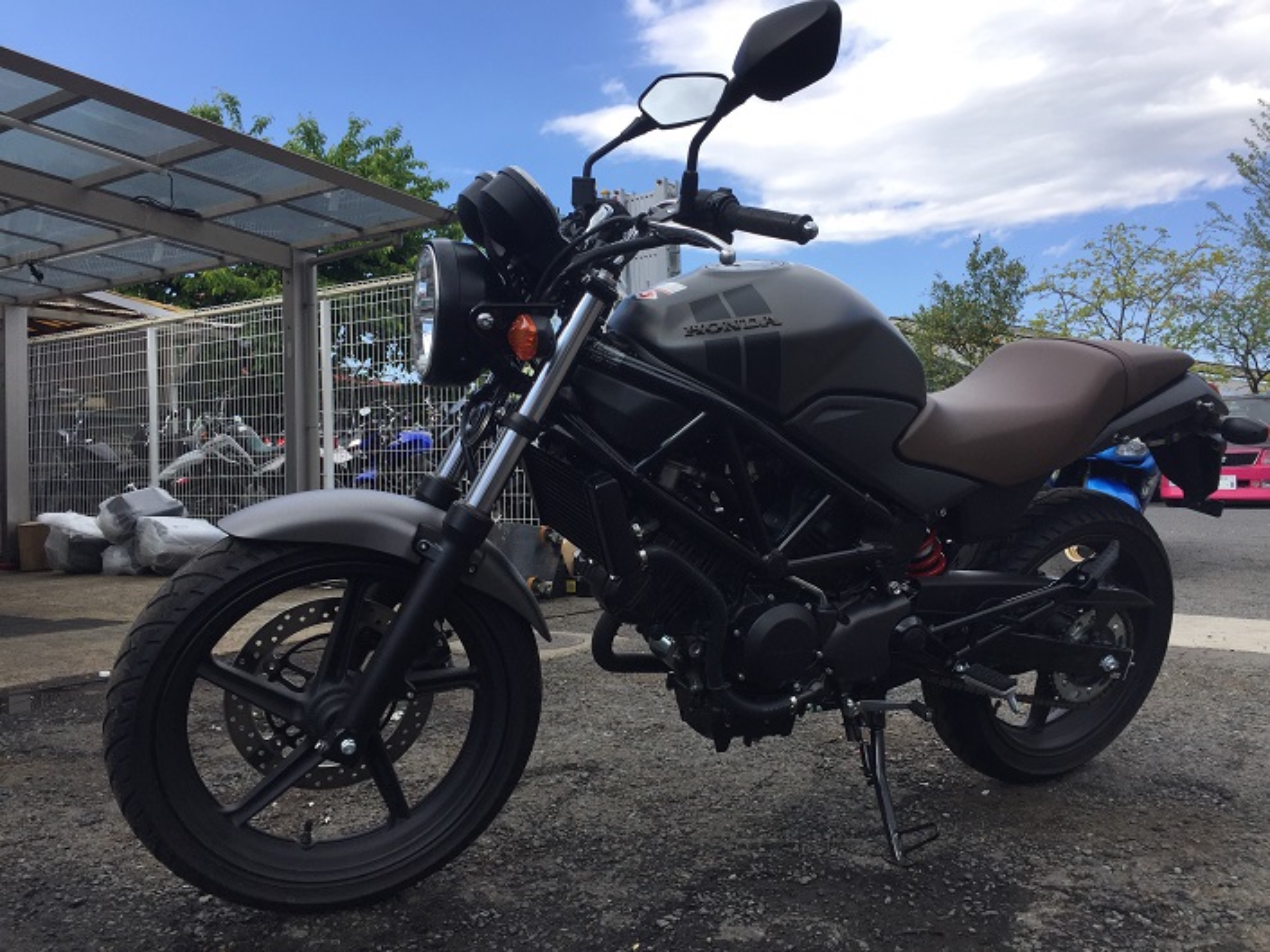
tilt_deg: +0.4
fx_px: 1064
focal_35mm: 29
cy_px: 476
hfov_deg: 61.7
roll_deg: +1.3
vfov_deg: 48.2
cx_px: 635
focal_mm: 4.15
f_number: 2.2
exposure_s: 1/1014
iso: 32
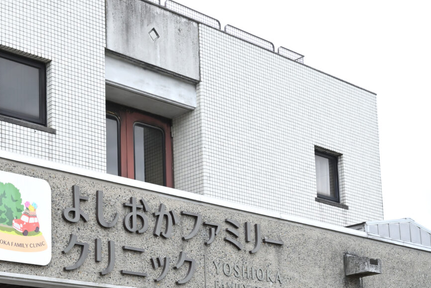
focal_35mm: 59
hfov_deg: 31.7
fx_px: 706
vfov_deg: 22.9
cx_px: 12
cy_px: 200
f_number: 11
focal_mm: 20
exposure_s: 1/50
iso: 80
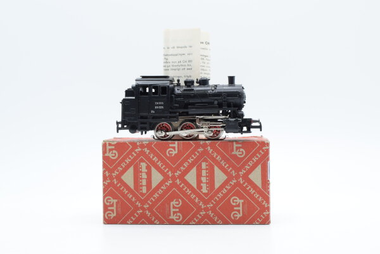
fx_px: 555
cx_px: 190
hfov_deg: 37.8
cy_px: 127
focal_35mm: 52
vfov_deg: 25.8
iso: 500
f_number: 8
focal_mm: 35
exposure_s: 1/125
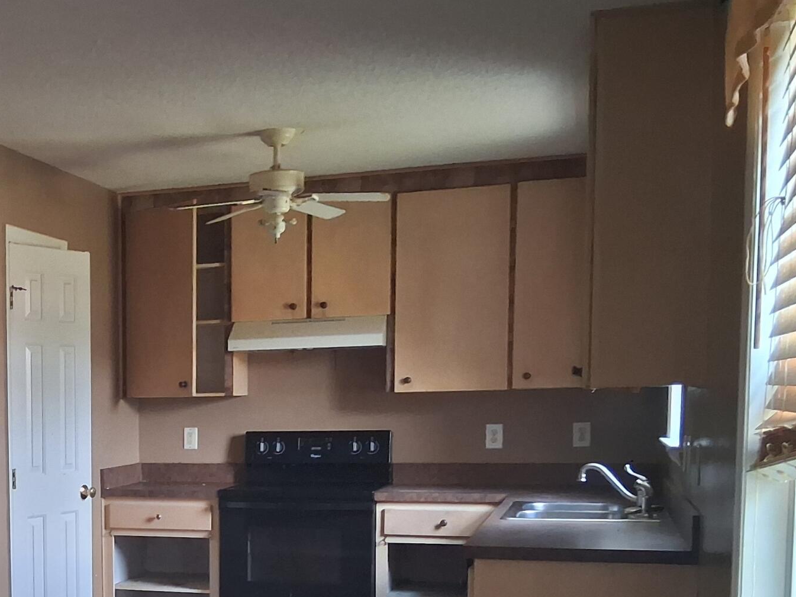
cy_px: 542
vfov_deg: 24.5
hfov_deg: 31.1
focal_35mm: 58
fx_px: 1334
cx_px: 24
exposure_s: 1/120
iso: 400
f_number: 1.8
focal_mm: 3.98
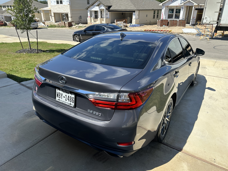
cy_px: 86
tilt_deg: -23.9
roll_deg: -0.6
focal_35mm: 24
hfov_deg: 71.6
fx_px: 158
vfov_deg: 56.8
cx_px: 114
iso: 80
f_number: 1.78
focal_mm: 6.86
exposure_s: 1/2660
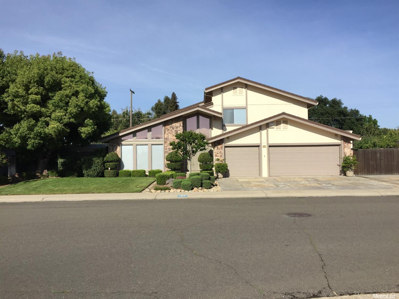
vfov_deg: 48.2
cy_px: 150
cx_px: 200
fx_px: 334
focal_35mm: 29
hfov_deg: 61.7
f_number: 2.2
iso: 32
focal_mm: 4.15
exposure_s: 1/2475
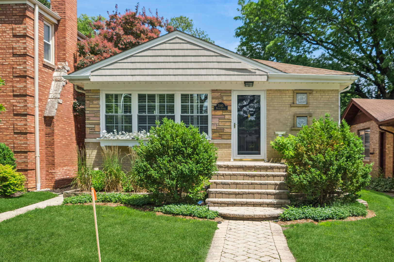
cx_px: 197
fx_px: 361
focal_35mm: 33
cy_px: 131
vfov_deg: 39.9
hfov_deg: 57.3
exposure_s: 1/500
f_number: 8
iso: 400
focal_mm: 21.9
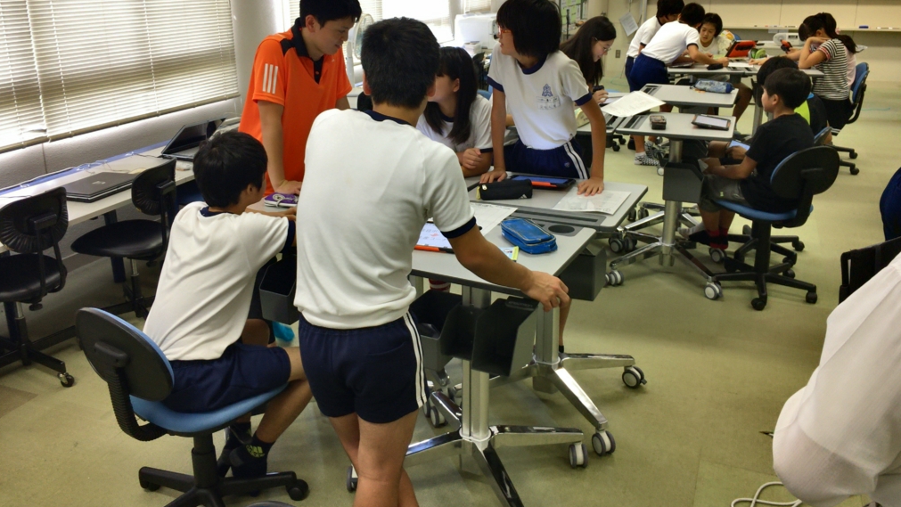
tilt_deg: -15.4
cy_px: 192
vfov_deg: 36.5
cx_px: 454
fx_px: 765
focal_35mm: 32
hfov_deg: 61.0
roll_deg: +0.5
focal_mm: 4.15
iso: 64
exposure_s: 1/30
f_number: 2.2
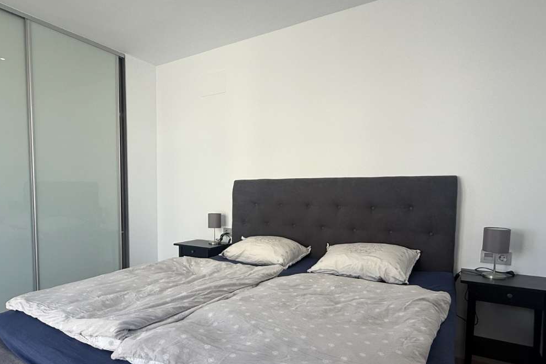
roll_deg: -0.5
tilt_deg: -3.9
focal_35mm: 22
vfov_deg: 56.9
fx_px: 334
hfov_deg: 78.4
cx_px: 246
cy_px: 215
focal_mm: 2.22
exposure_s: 1/253
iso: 50
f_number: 2.2
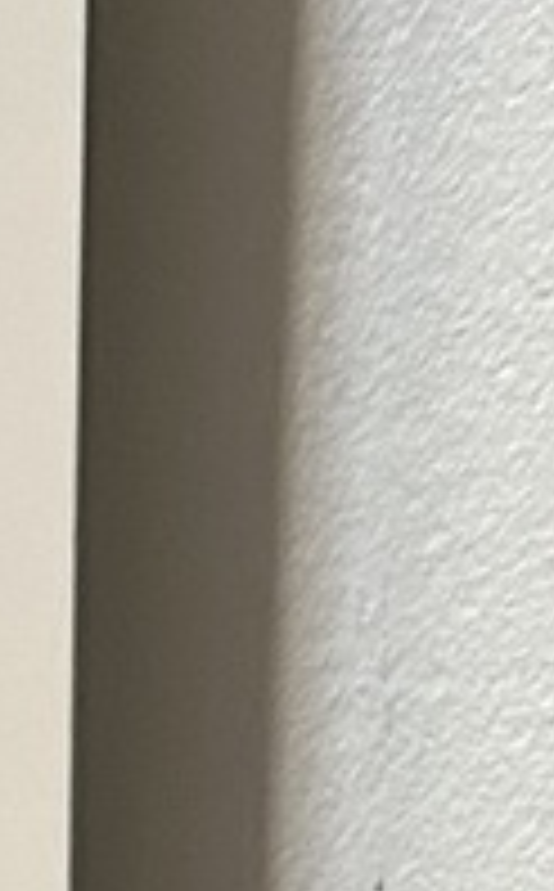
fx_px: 4513
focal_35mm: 186
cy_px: 2329
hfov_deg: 6.2
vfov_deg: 9.6
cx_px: -1333
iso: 400
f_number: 1.5
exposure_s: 1/40
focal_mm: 5.7
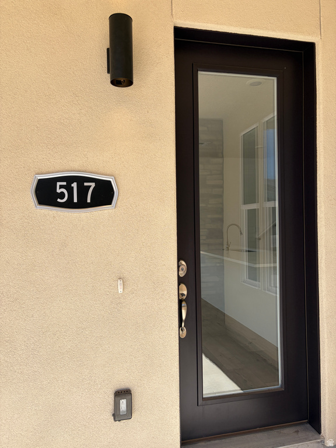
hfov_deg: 53.1
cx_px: 168
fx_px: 336
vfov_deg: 67.3
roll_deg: +1.4
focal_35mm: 26
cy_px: 224
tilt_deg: +2.0
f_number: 1.6
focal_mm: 5.96
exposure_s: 1/1484
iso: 50
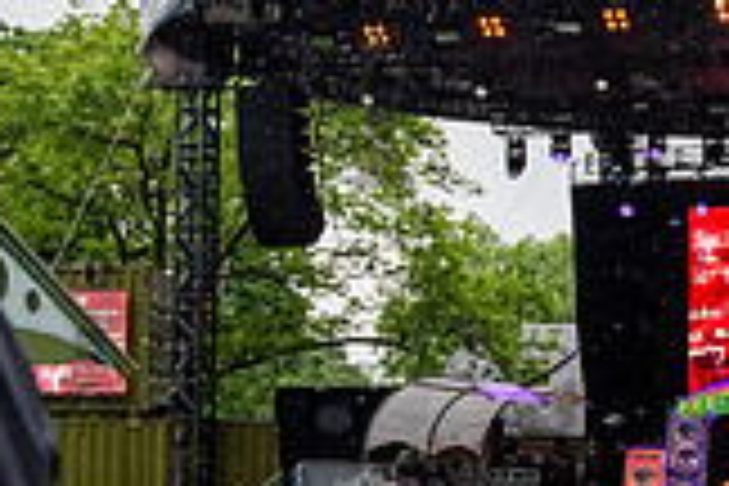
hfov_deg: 19.3
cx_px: 958
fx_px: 1964
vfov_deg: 14.1
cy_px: 331
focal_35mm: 97
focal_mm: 27
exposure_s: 1/2000
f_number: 4.5
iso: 2000
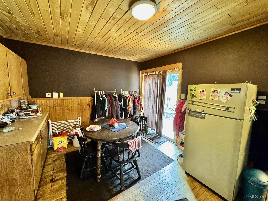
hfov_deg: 102.1
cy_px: 100
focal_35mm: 14
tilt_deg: -6.3
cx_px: 134
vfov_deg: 85.7
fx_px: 108
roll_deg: -0.2
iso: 800
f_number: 2.2
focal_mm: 2.22
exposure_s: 1/60
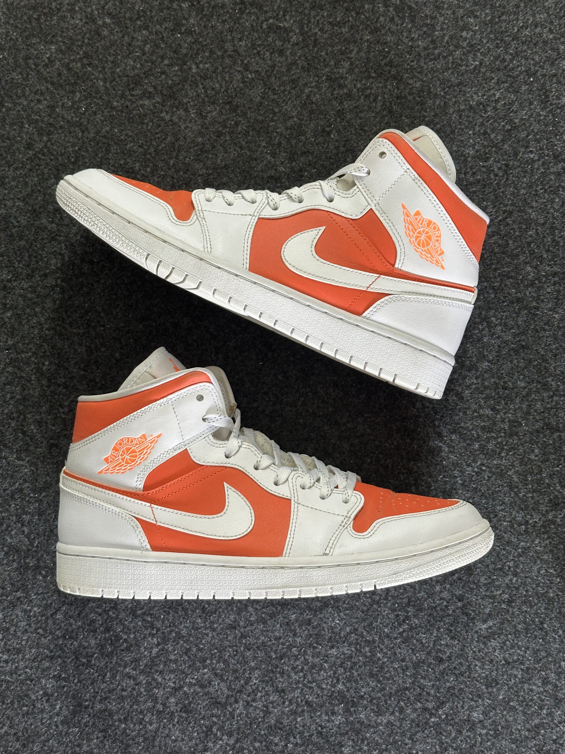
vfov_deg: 39.7
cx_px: 282
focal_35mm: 48
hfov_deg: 30.3
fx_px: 1045
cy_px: 377
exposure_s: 1/50
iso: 100
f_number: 1.78
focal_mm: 6.86
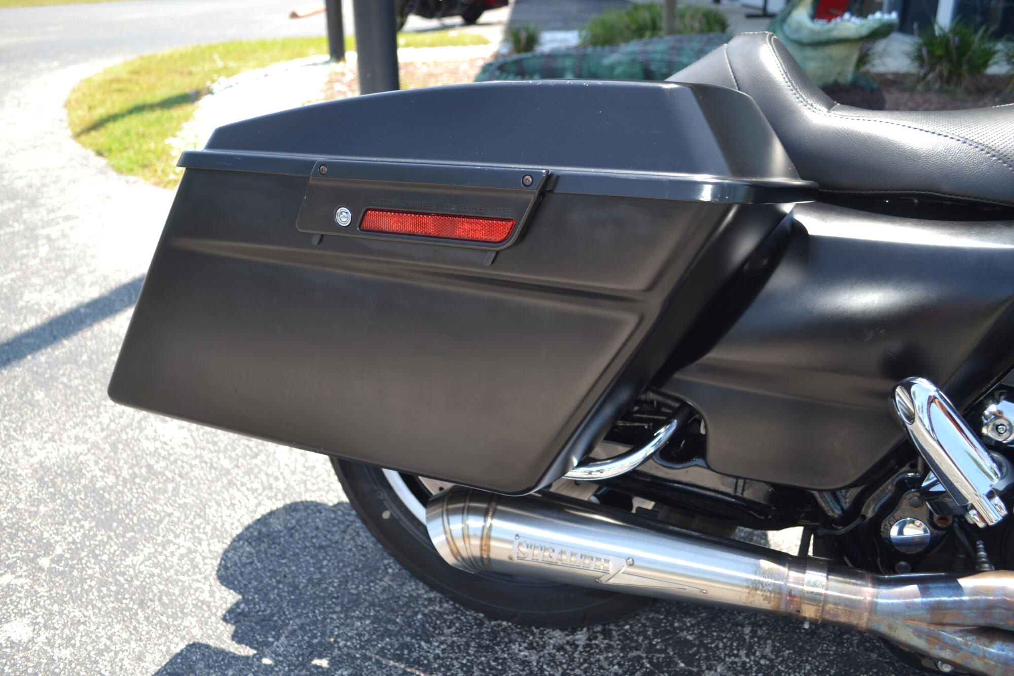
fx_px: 845
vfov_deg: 43.6
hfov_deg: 61.9
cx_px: 507
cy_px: 338
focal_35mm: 30
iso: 100
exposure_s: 1/200
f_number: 4
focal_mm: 20
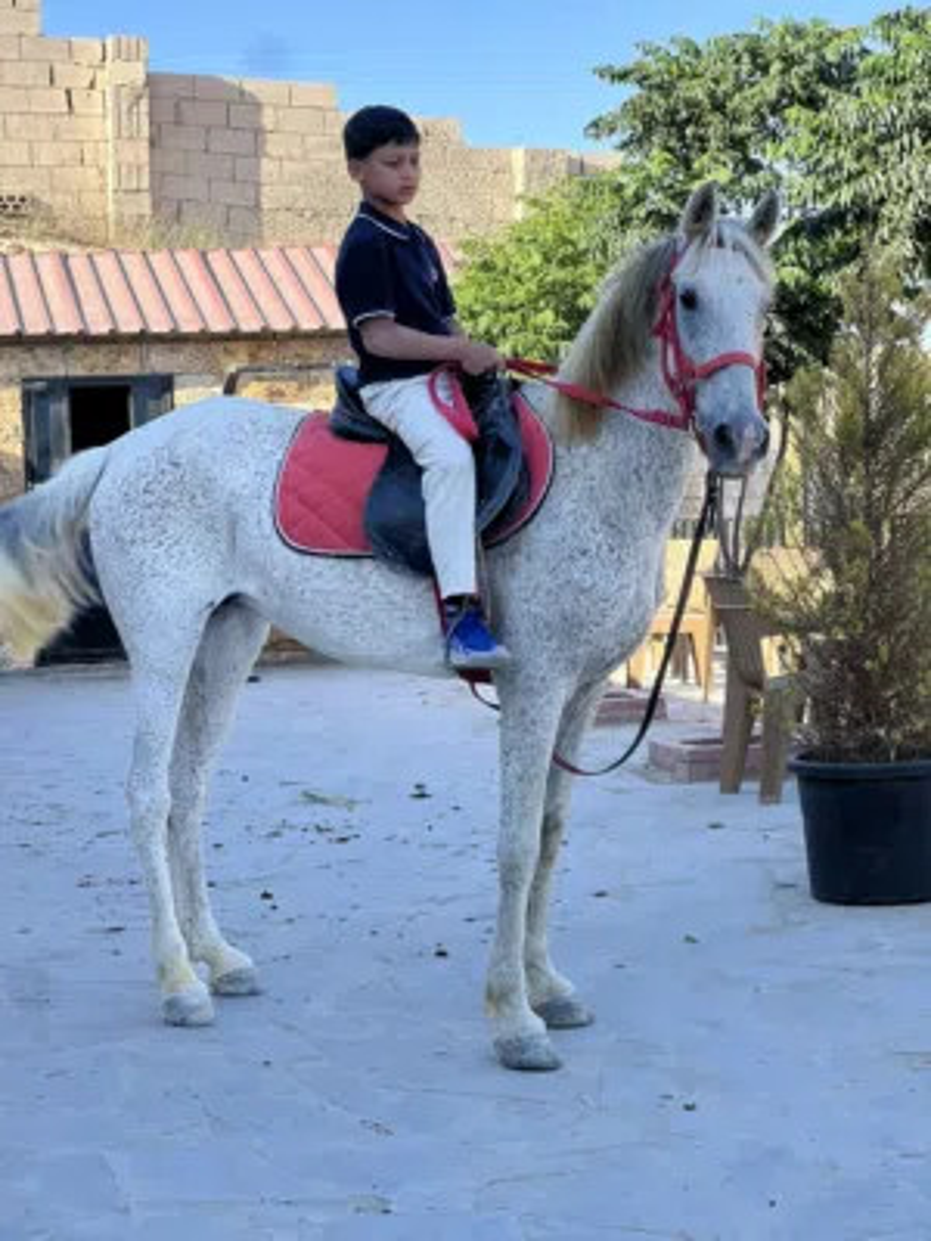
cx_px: 466
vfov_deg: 25.3
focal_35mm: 77
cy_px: 620
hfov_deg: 19.1
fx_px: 2761
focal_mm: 9
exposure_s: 1/135
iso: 20
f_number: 2.8
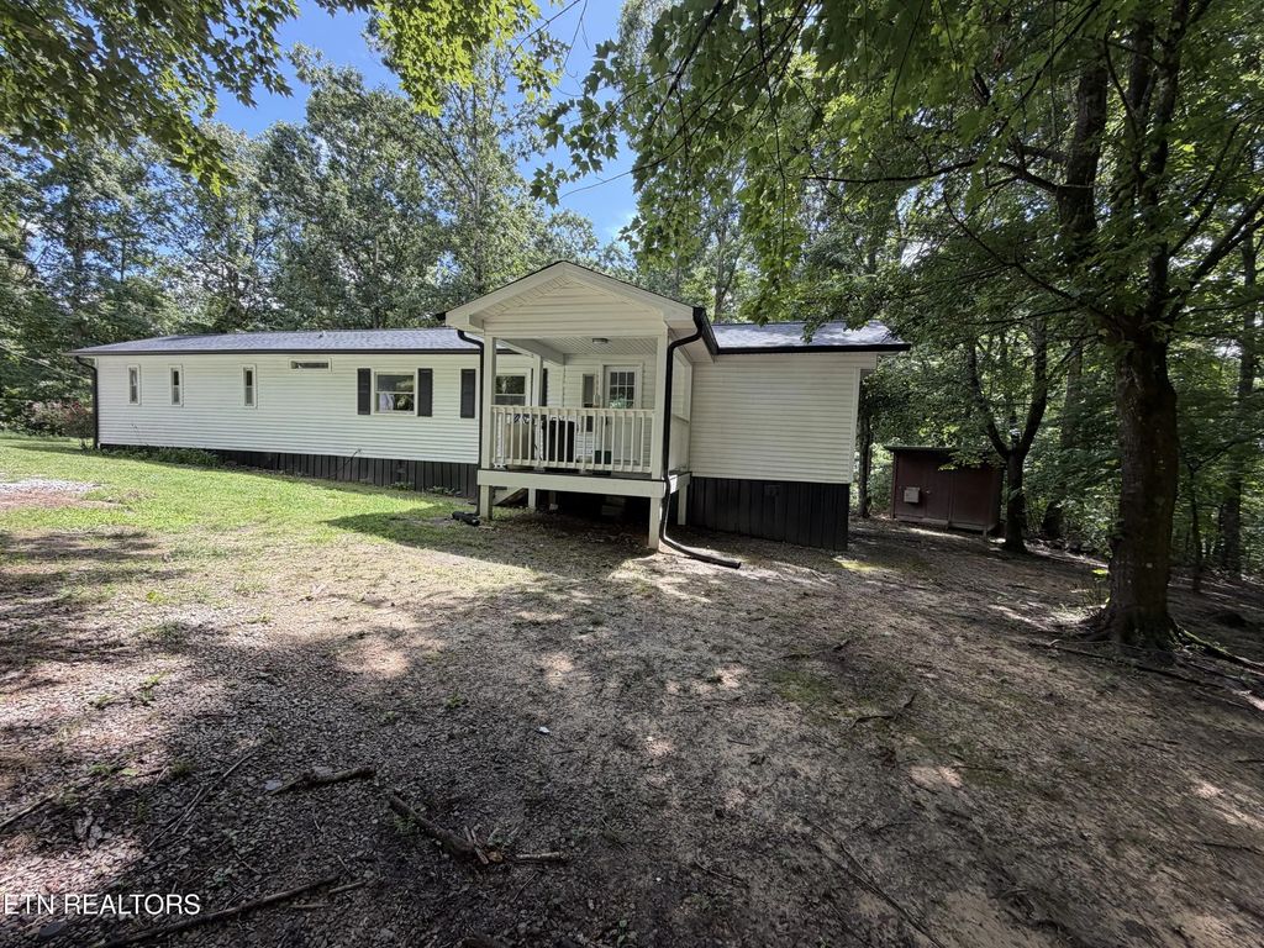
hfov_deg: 102.1
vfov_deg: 85.7
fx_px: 511
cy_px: 474
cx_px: 632
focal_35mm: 14
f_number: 2.2
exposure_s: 1/178
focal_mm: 2.22
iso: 40
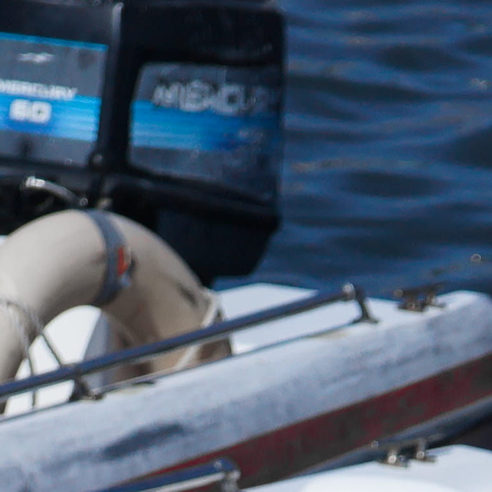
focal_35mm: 338
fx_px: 5435
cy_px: 1122
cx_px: 541
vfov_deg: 5.1
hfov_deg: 5.2
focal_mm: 50
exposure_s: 1/6400
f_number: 4.5
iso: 320
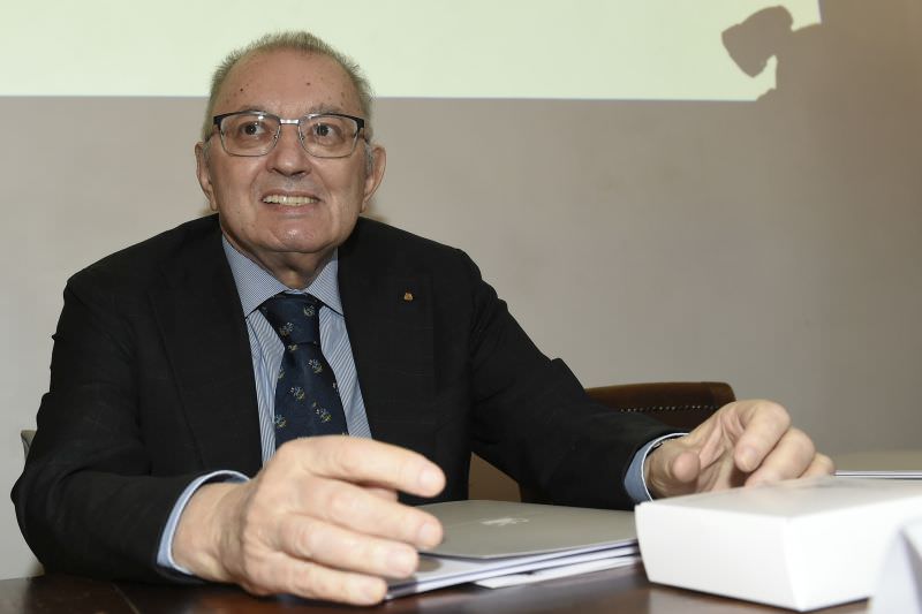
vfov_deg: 42.3
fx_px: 794
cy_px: 307
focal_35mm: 31
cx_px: 461
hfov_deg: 60.3
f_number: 5.6
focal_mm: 31
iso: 1600
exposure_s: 1/160
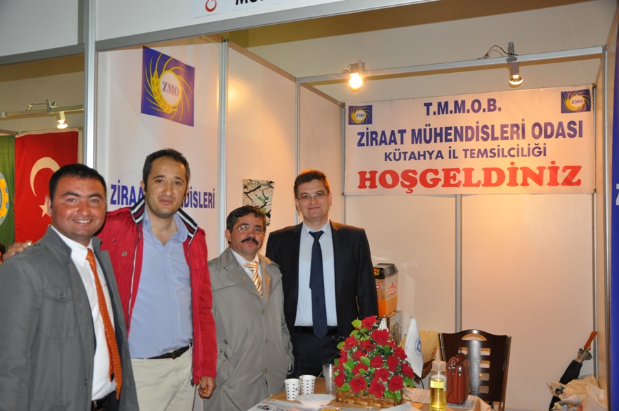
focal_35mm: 33
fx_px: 567
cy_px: 206
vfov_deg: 39.9
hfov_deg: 57.3
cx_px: 310
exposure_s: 1/60
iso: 800
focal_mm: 22
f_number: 3.8
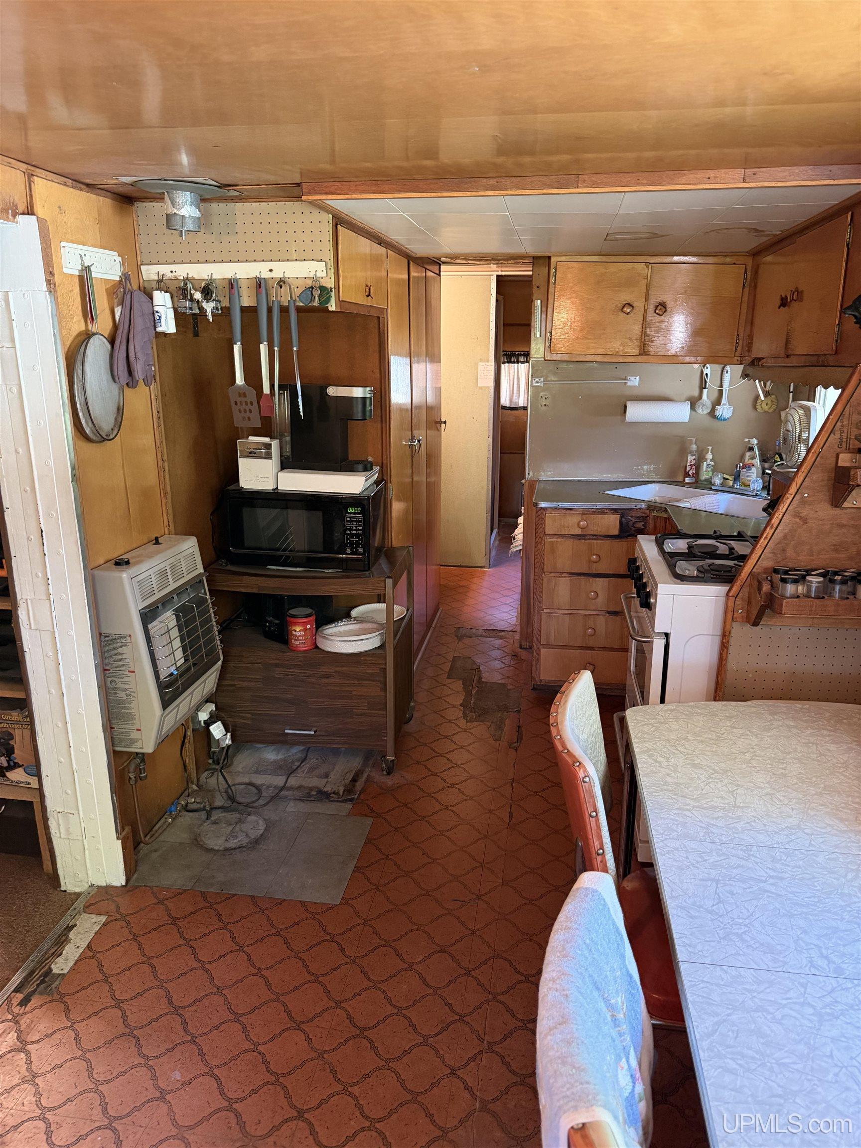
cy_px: 574
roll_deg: -1.0
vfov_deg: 71.6
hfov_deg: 56.8
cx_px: 430
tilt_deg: -14.8
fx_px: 796
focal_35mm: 24
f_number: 1.78
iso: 500
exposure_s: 1/60
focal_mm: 6.76
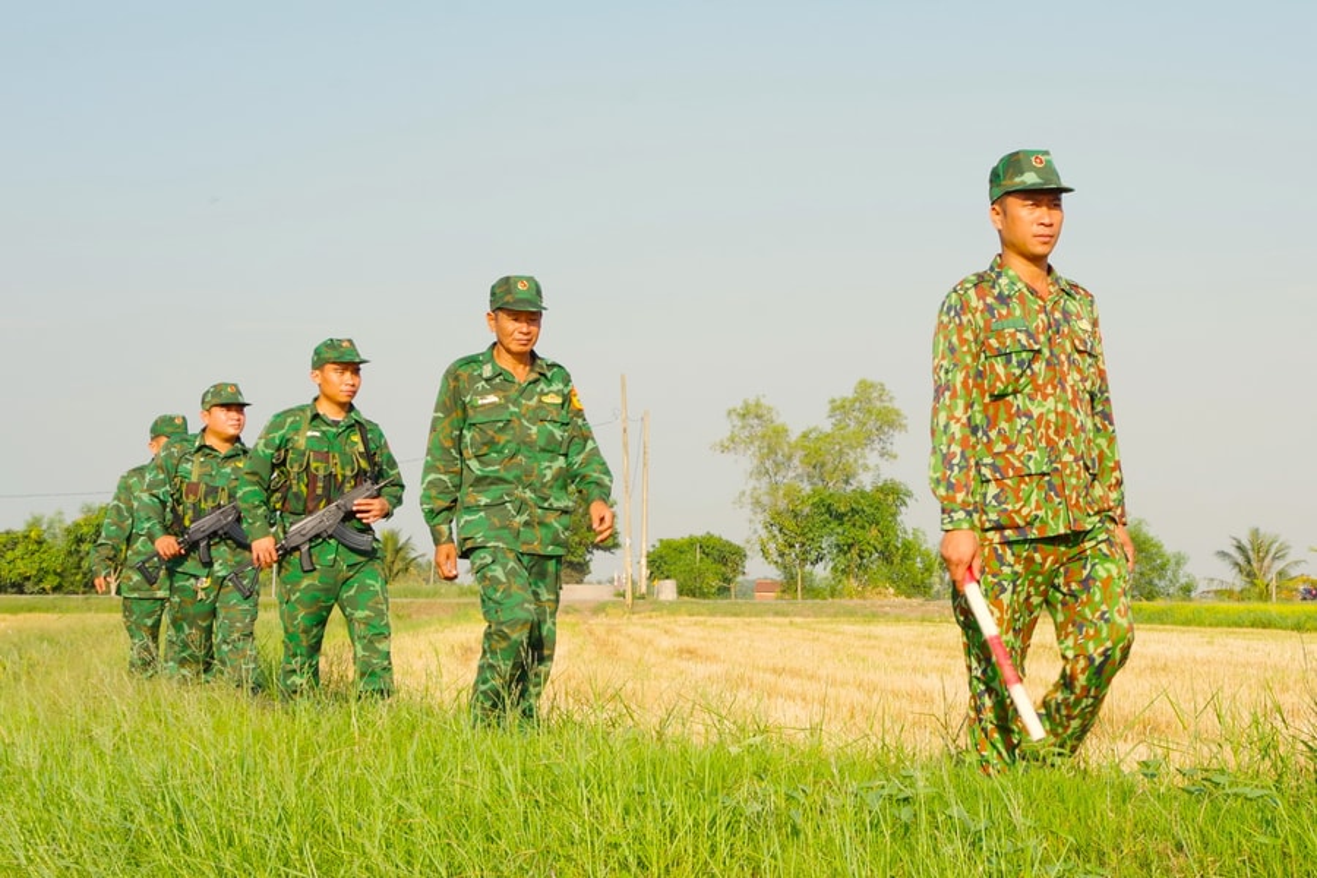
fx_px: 1683
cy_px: 439
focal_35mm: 46
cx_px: 658
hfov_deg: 42.7
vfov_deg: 29.2
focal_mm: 31
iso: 200
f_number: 13
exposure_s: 1/100
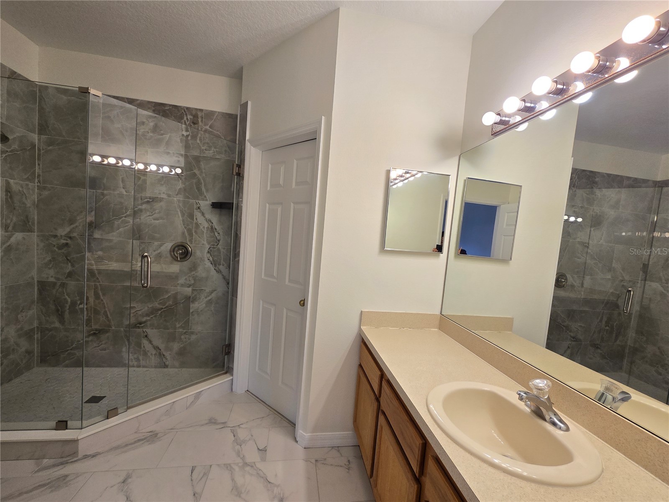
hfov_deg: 106.2
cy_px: 251
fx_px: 251
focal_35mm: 13
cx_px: 334
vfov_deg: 89.9
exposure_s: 1/60
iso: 80
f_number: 2.2
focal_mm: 2.2
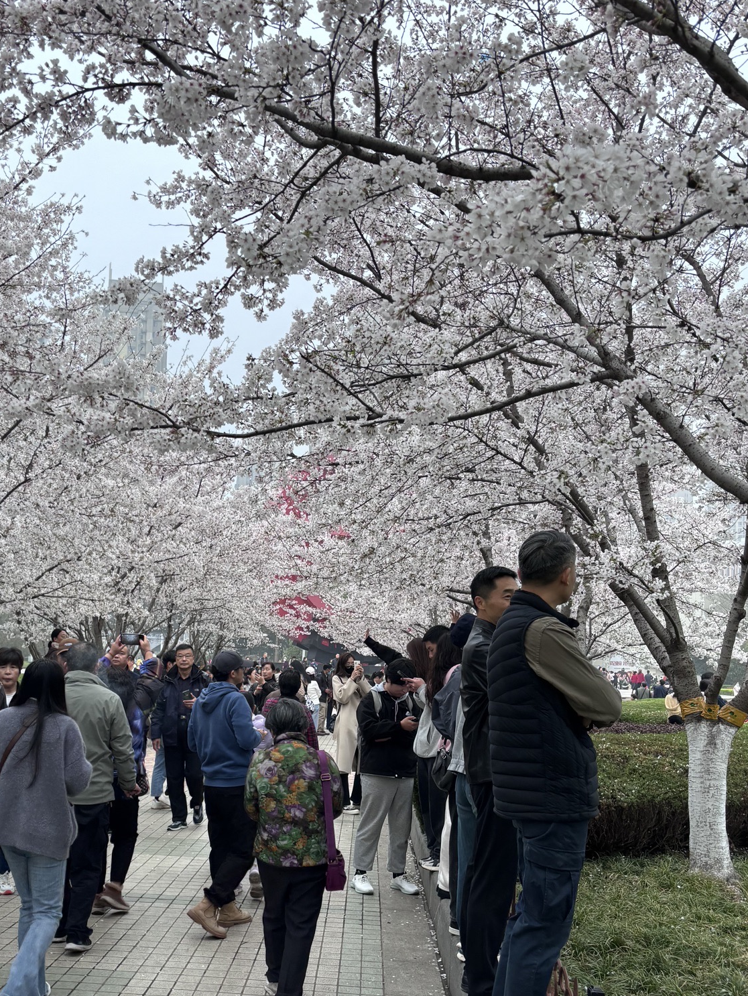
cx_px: 265
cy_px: 572
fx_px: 1008
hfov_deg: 40.4
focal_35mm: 35
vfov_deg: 52.4
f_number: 1.6
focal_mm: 5.96
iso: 32
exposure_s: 1/133
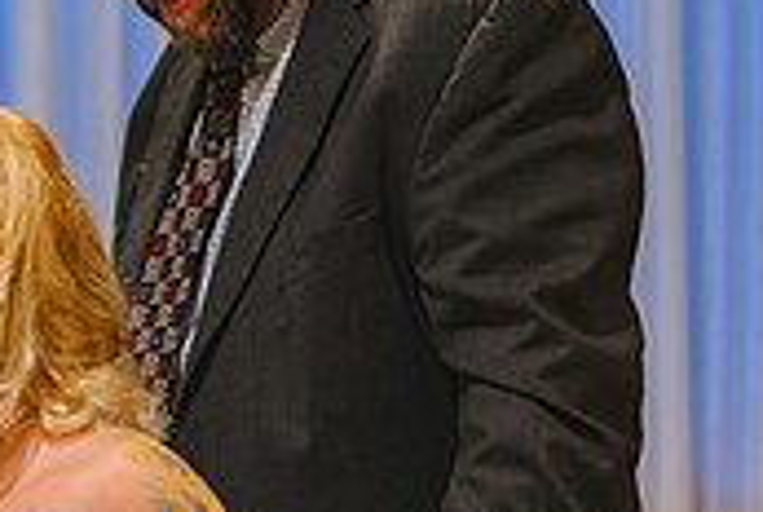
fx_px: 6305
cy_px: 299
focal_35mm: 297
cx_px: -406
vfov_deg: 4.6
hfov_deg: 6.8
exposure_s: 1/200
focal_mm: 85
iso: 800
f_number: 2.2
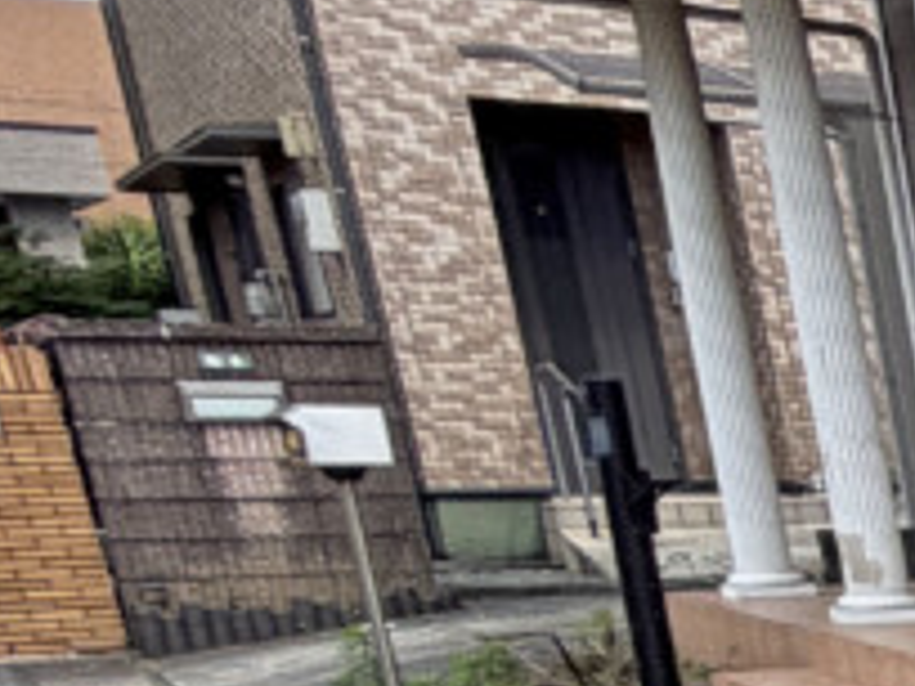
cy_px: 1004
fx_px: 2326
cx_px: 2601
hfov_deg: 12.3
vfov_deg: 15.6
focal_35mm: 88
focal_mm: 2.22
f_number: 2.2
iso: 40
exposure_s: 1/564
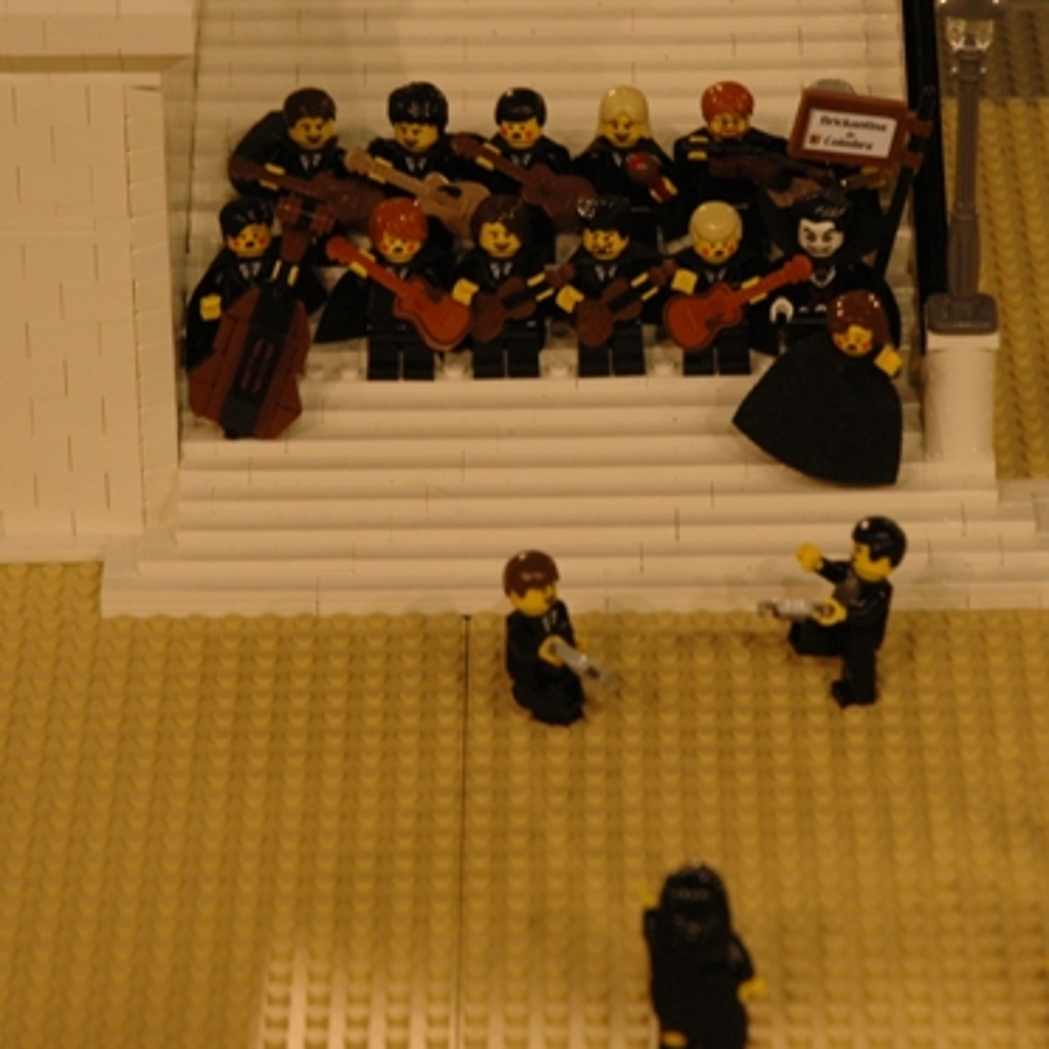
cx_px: 643
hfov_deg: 9.1
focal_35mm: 192
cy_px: 372
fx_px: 6583
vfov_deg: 9.1
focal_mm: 70
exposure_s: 1/80
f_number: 4.5
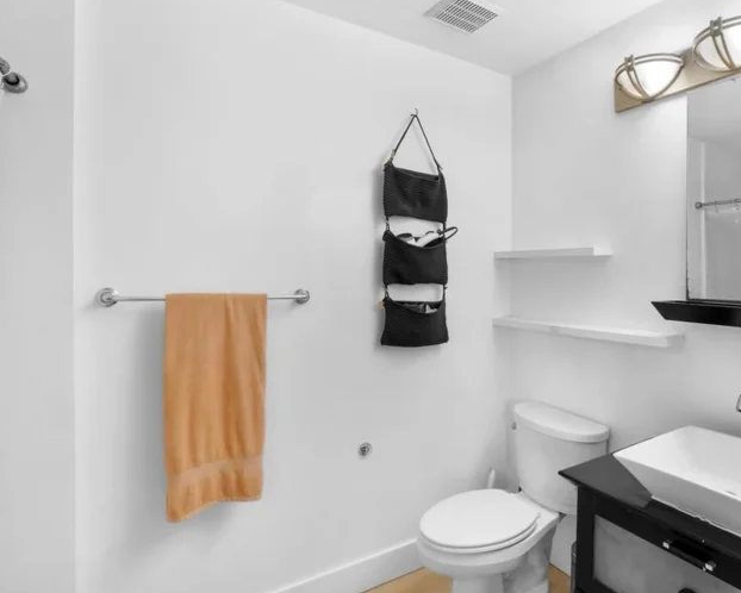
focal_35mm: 19
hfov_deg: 82.0
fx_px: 417
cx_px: 453
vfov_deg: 70.6
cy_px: 262
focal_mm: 10
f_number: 11
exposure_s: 1/30
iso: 1600
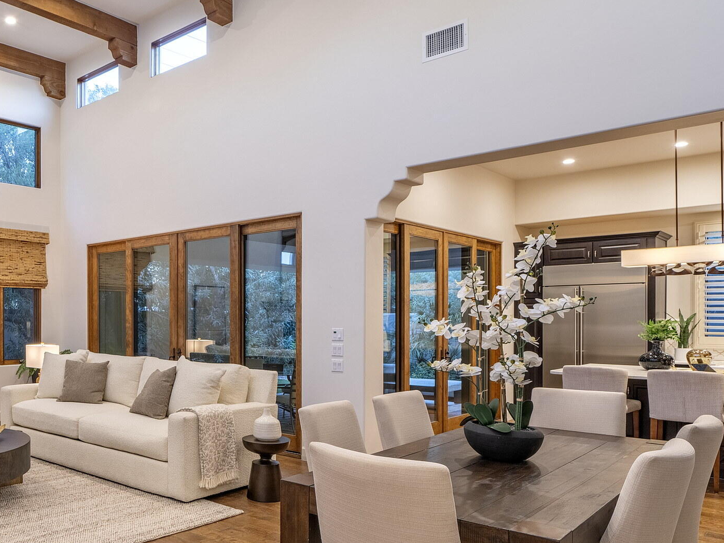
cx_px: 156
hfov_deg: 60.6
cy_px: 299
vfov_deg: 51.3
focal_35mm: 27
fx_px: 565
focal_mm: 14
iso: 200
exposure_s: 1/25
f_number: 7.1
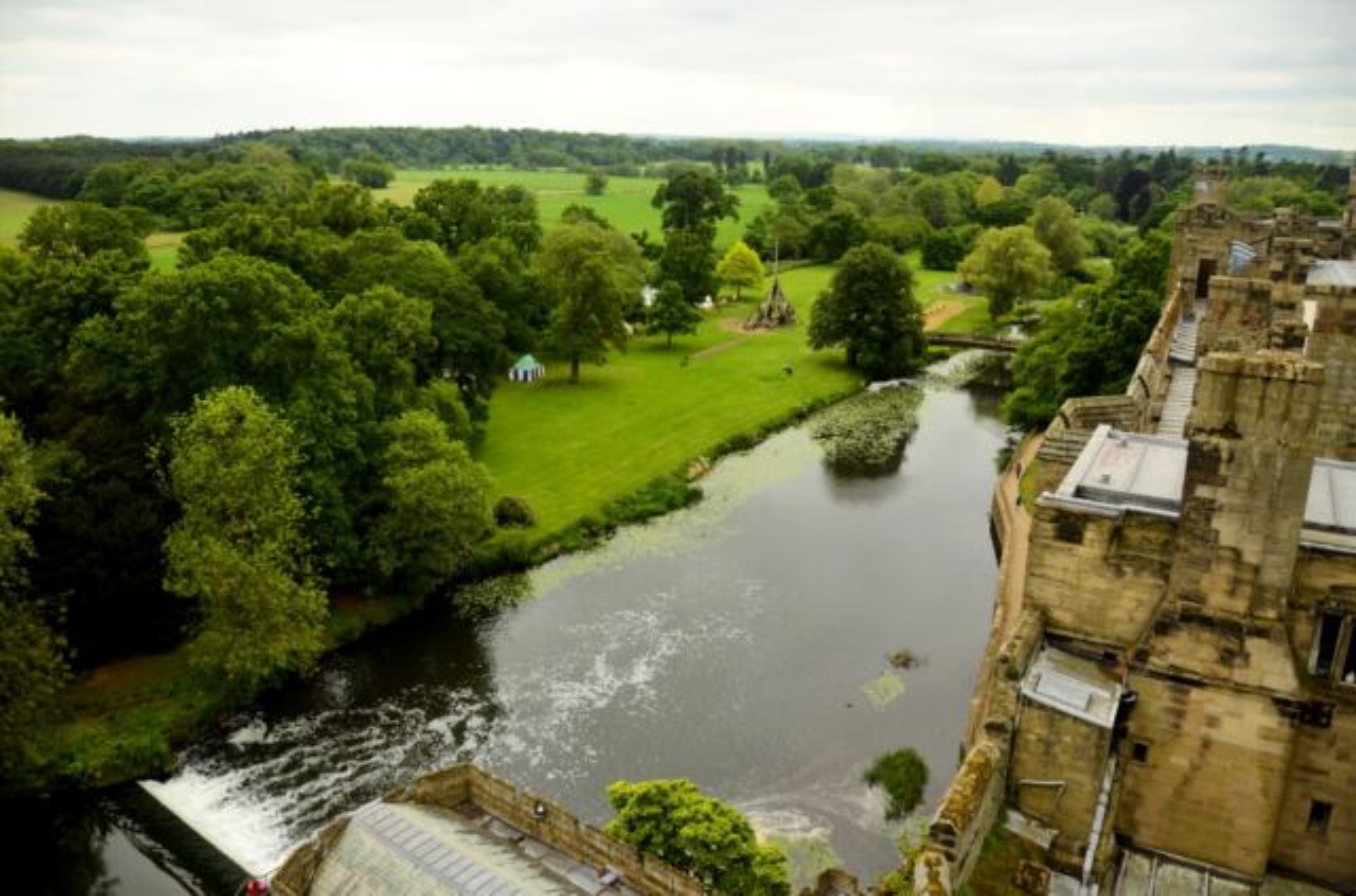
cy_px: 448
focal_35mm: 27
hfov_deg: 67.5
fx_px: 1014
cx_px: 678
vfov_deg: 47.7
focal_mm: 18
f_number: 3.5
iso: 200
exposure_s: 1/640
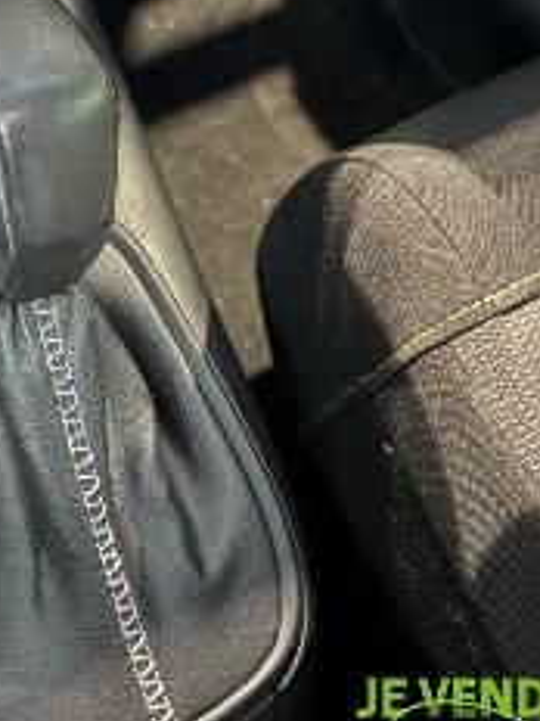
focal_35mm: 43
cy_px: 311
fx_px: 894
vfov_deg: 43.7
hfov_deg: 30.2
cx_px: -50
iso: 2000
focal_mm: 6.76
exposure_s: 1/2
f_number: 1.78
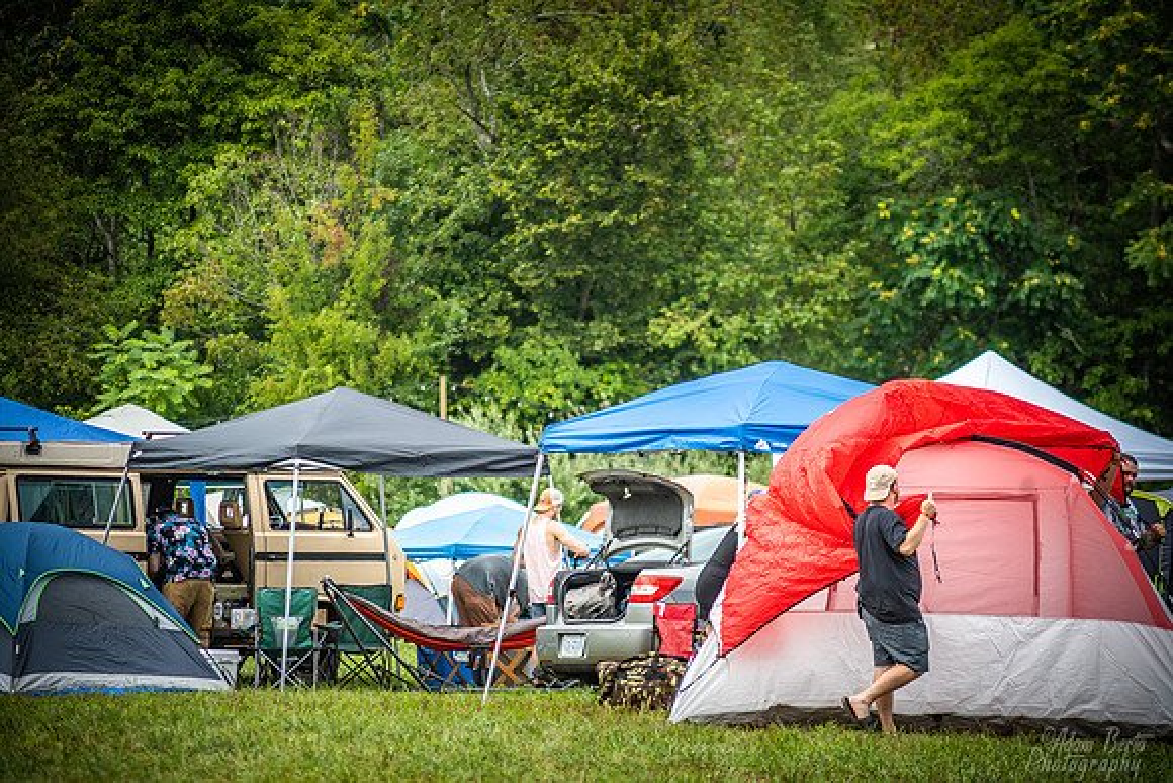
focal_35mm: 210
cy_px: 392
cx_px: 586
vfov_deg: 6.5
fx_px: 6844
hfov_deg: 9.8
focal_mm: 210
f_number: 4
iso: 200
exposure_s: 1/500
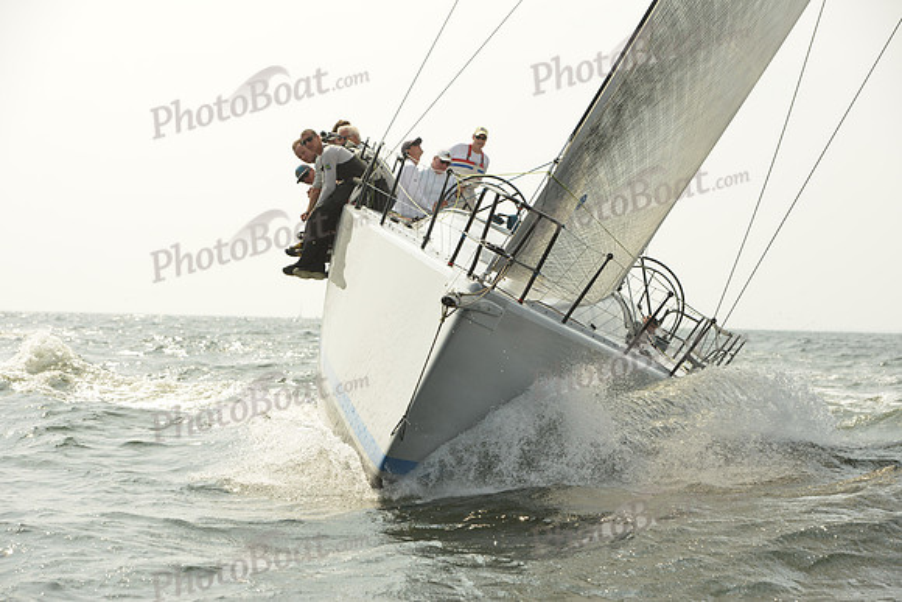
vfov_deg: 11.2
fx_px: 3057
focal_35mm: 122
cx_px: 451
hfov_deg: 16.8
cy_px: 301
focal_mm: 122
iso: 320
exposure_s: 1/1250
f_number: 9
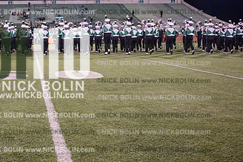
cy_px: 63
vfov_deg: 29.1
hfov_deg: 40.4
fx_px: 310
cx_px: 37
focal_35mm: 46
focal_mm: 26
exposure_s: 1/640
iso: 3200
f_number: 4
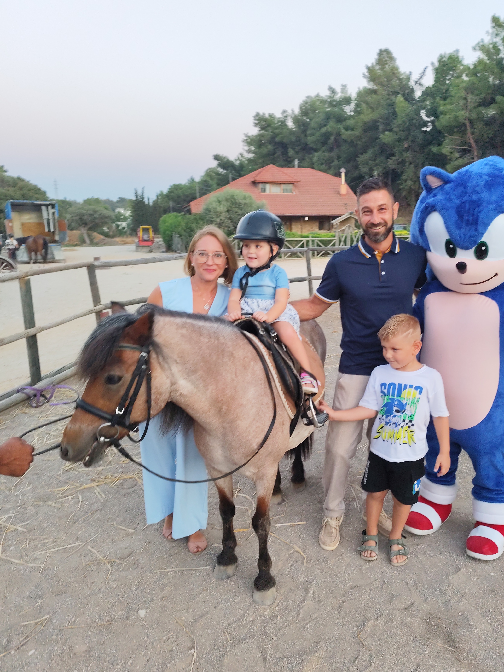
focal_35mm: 27
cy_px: 362
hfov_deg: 51.1
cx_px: 292
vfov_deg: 65.2
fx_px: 524
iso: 400
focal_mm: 6.19
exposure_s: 1/50
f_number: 1.65
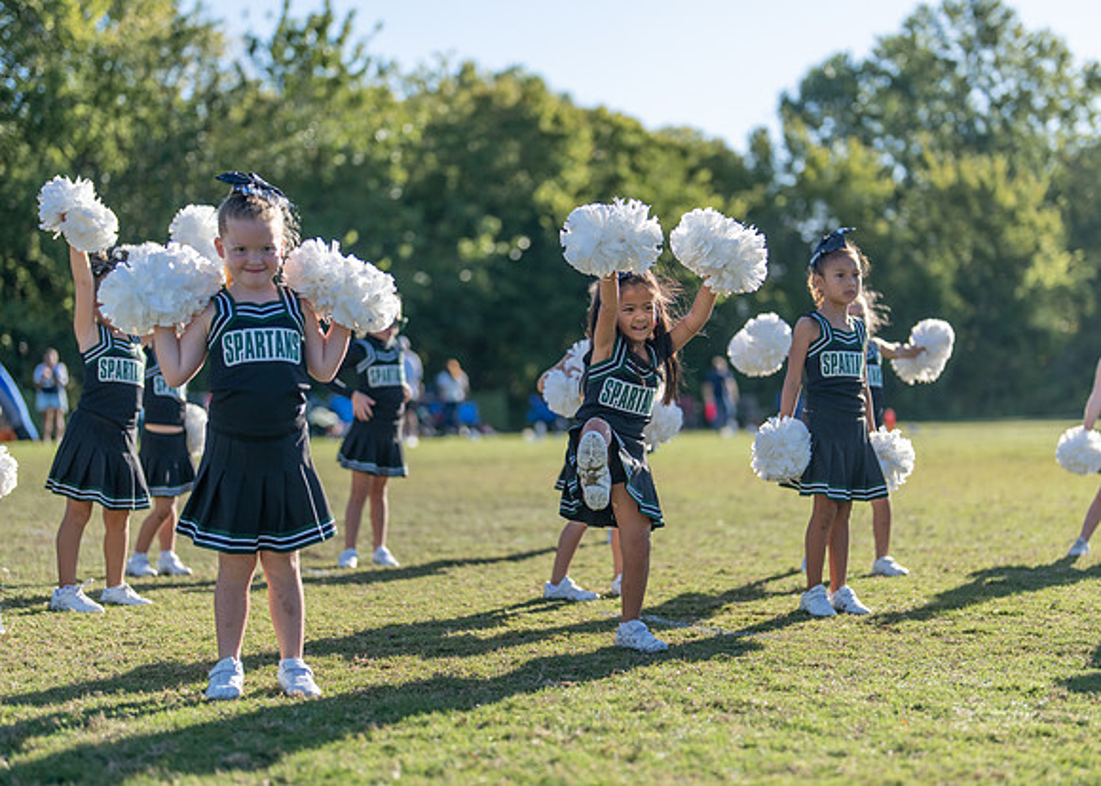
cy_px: 403
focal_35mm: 63
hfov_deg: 31.2
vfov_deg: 22.6
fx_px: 1969
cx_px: 598
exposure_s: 1/5000
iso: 100
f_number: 1.2
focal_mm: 50
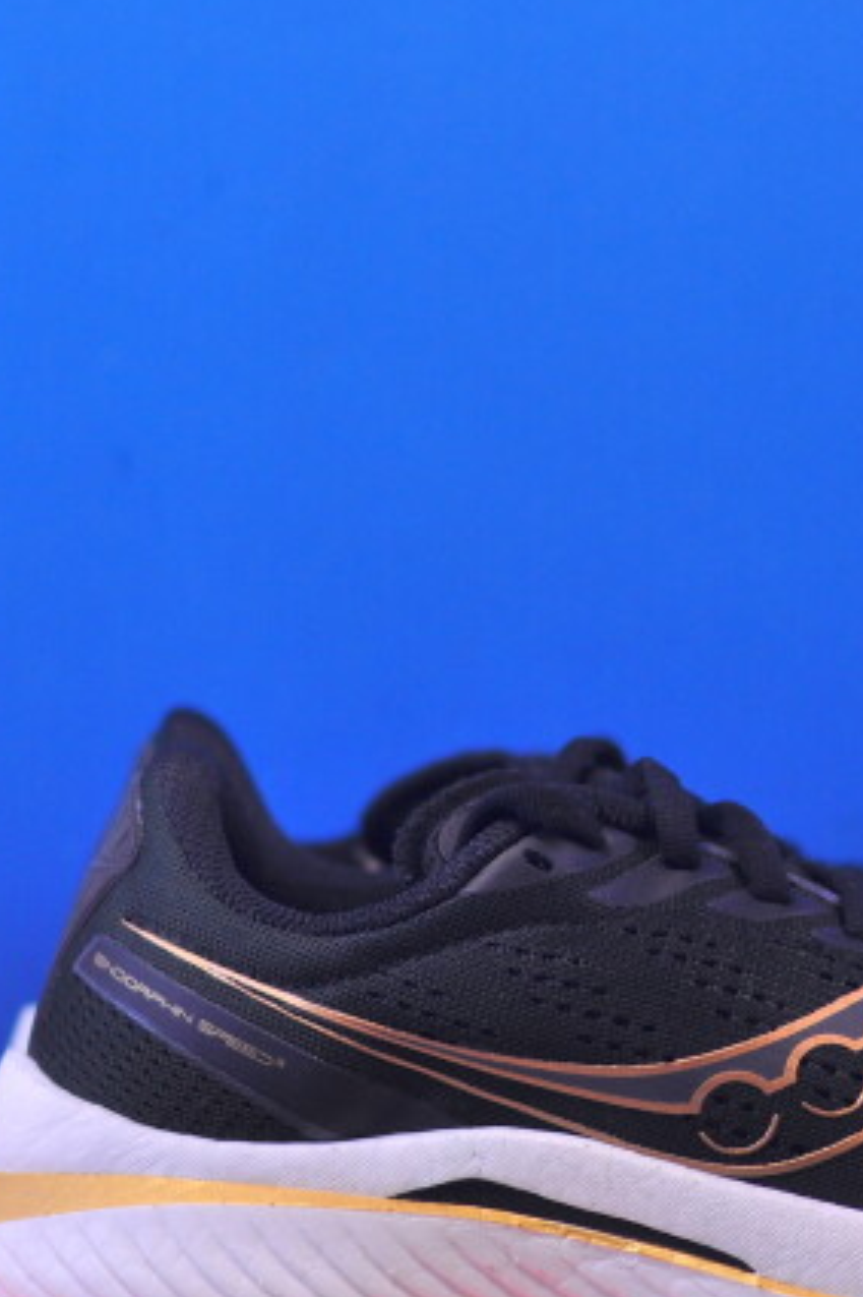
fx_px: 5074
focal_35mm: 141
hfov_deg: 9.7
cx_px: 689
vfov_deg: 14.5
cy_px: 761
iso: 250
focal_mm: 50
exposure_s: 1/320
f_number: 2.5
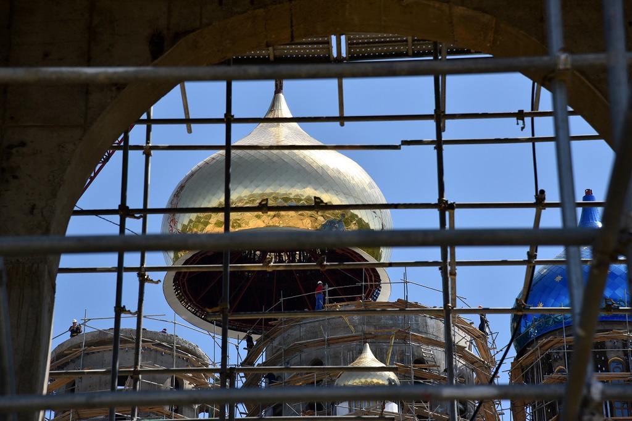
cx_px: 316
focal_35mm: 120
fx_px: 2106
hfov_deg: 17.1
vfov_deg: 11.4
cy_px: 210
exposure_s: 1/1250
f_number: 9
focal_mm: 120
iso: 500
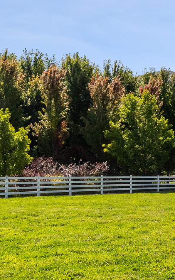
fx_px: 526
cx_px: 385
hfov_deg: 14.4
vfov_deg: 29.8
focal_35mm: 69
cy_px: 141
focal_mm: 24
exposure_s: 1/4000
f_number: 5.6
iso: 640
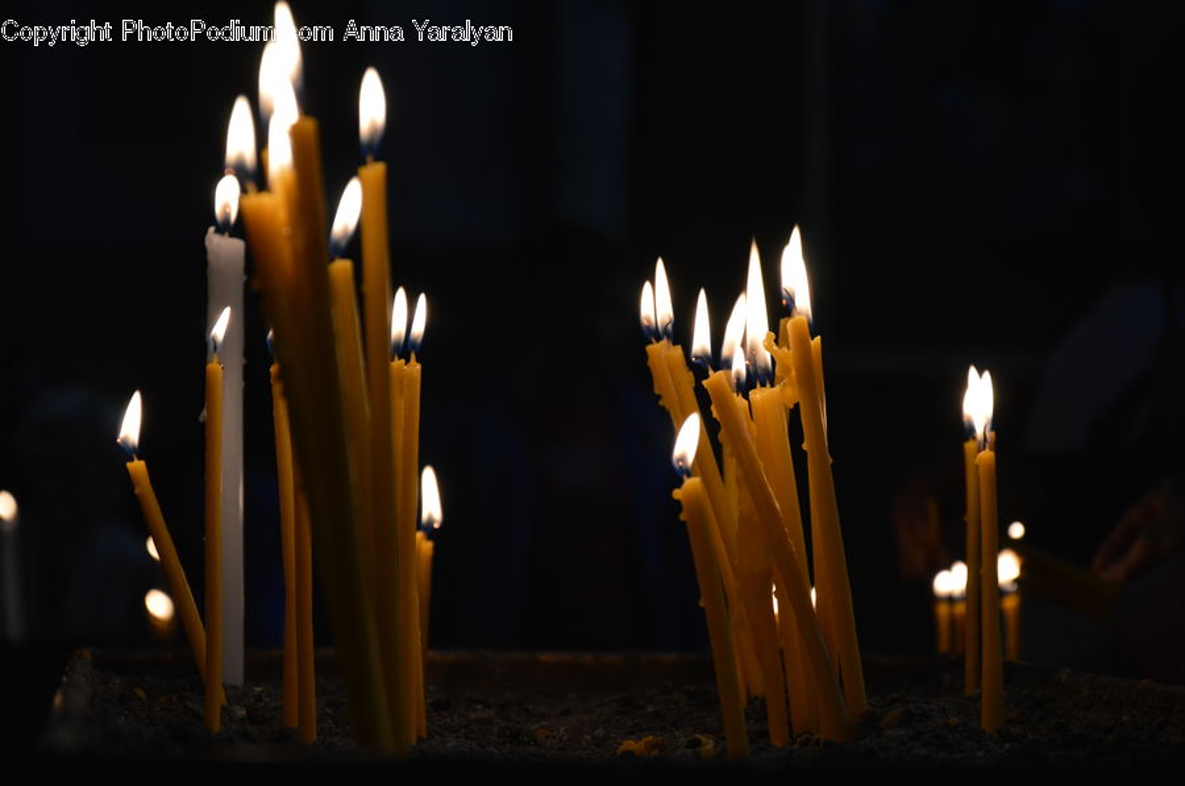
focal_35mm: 120
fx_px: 3944
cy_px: 393
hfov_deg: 17.1
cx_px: 592
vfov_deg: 11.4
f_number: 5.3
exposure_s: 1/100
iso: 400
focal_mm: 80
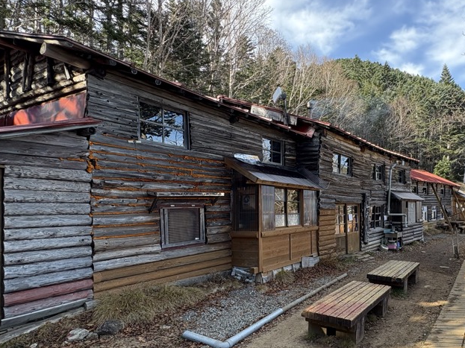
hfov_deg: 70.9
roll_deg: +1.3
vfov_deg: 58.5
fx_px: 309
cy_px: 205
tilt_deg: +2.5
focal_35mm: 23
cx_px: 324
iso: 50
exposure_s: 1/122
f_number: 2.2
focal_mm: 2.22
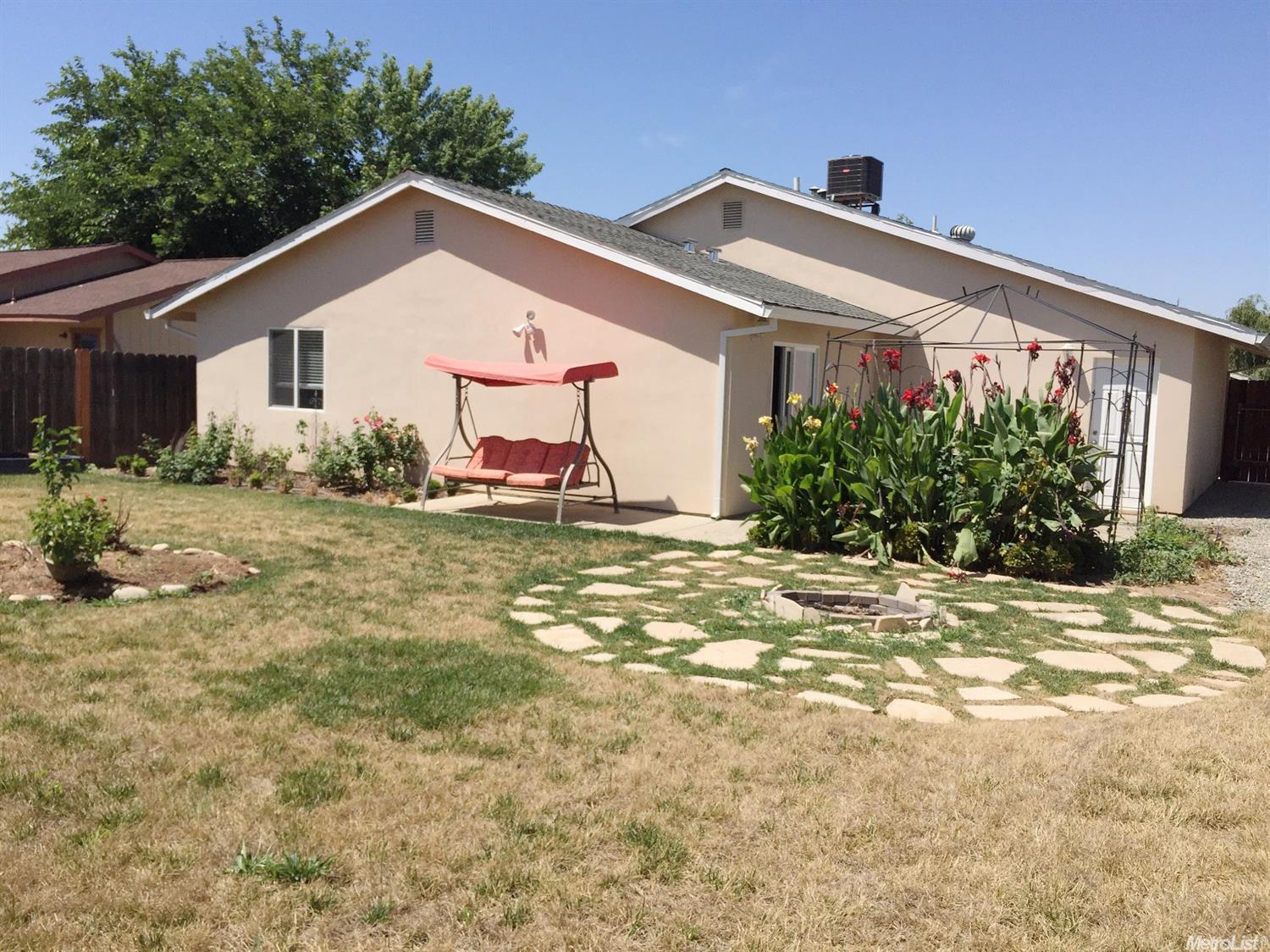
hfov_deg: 61.7
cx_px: 635
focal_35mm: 29
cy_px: 476
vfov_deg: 48.2
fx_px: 1064
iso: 32
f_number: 2.2
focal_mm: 4.15
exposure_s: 1/3300
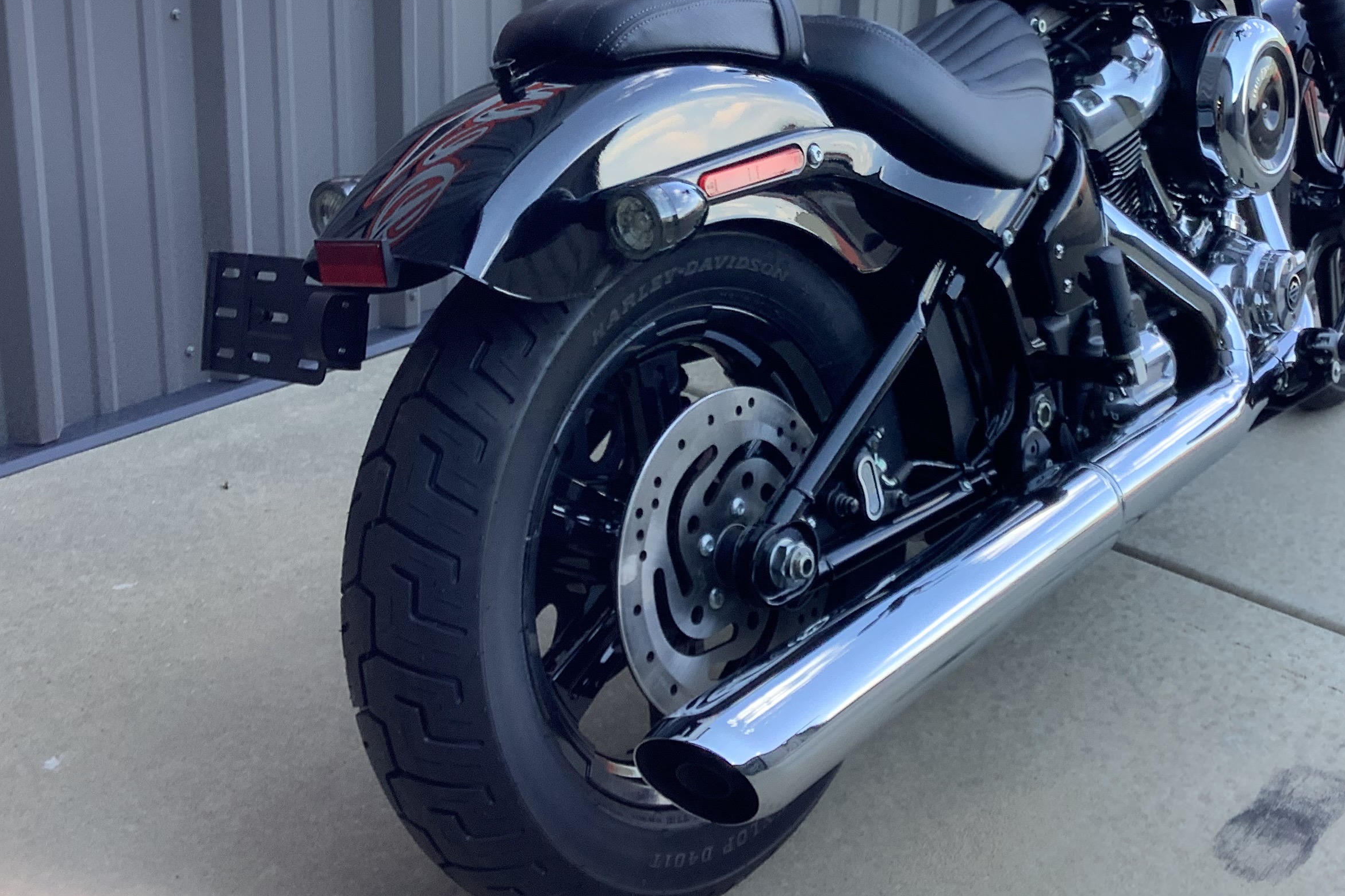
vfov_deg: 29.5
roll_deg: -5.0
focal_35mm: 45
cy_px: 263
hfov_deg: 43.2
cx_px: 864
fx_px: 1681
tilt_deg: -20.8
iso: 25
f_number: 2.4
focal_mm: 3.3
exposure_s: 1/100
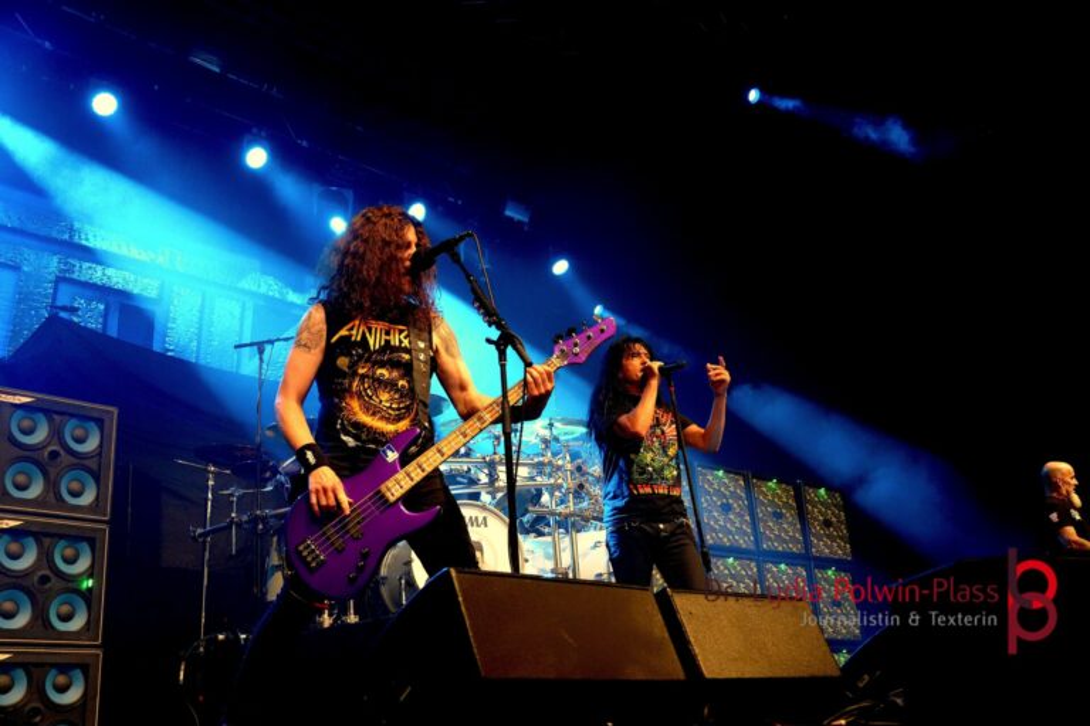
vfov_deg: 36.9
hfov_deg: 53.1
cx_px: 545
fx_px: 1090
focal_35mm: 36
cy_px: 363
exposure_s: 1/160
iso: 5000
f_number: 4
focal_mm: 24
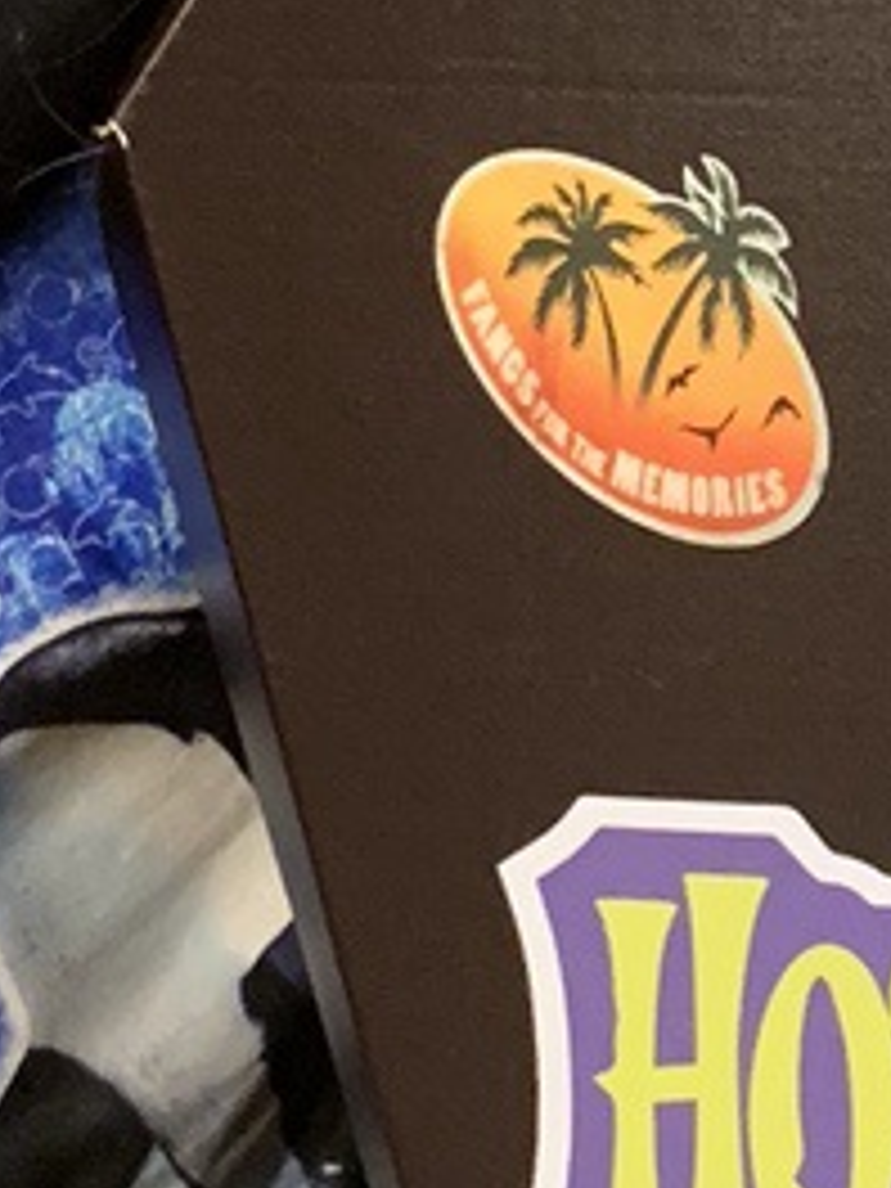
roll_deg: +6.1
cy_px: 549
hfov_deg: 10.3
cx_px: 963
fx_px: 4873
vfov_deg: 13.9
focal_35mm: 142
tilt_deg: -35.2
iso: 320
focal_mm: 4.25
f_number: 1.8
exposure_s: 1/60
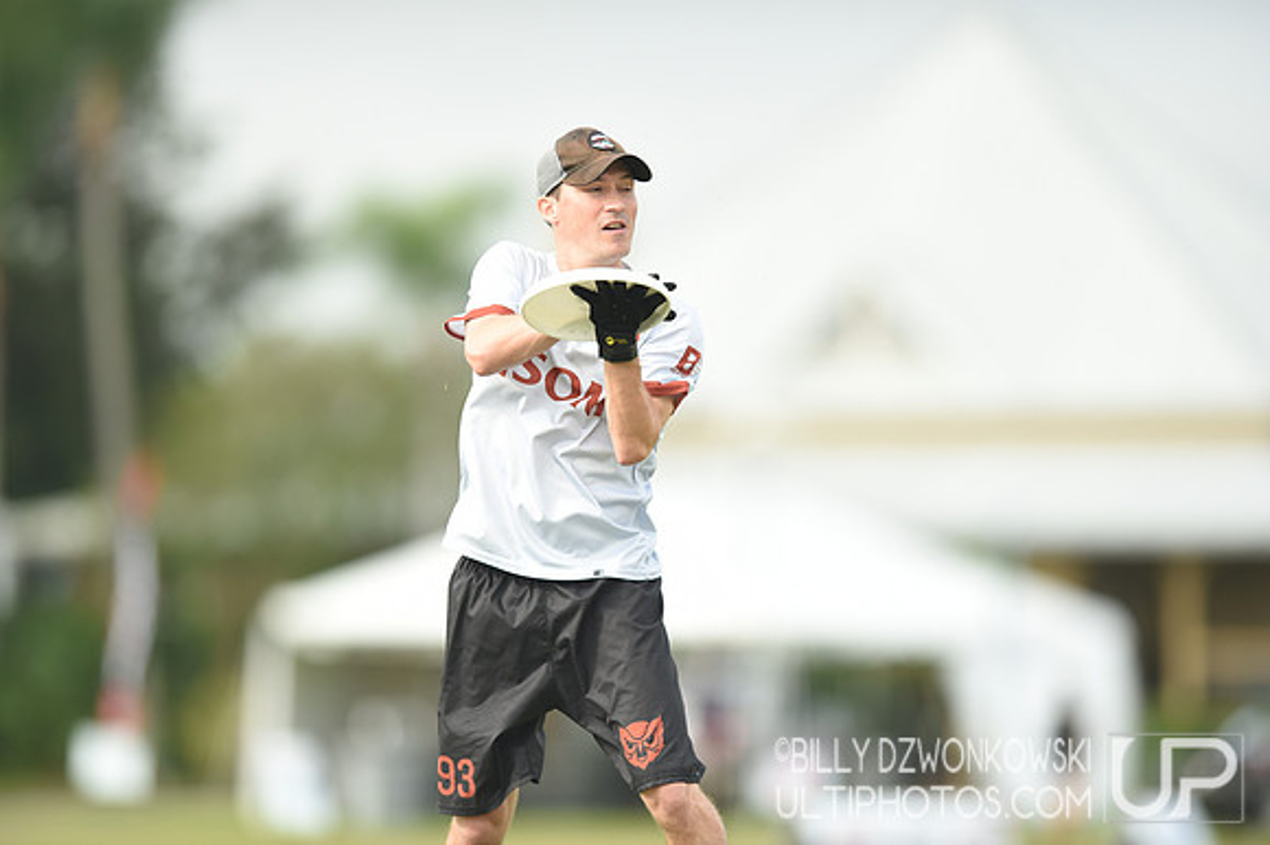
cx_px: 635
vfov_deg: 3.4
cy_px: 422
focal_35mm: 400
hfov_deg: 5.2
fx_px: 14103
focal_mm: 400
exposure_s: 1/1000
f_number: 2.8
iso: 200
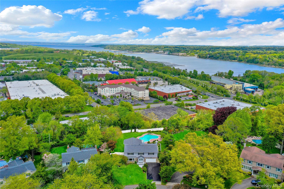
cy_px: 94
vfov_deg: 46.4
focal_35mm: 28
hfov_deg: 65.5
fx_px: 221
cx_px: 142
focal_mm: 10.26
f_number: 5.6
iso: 100
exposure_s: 1/1250
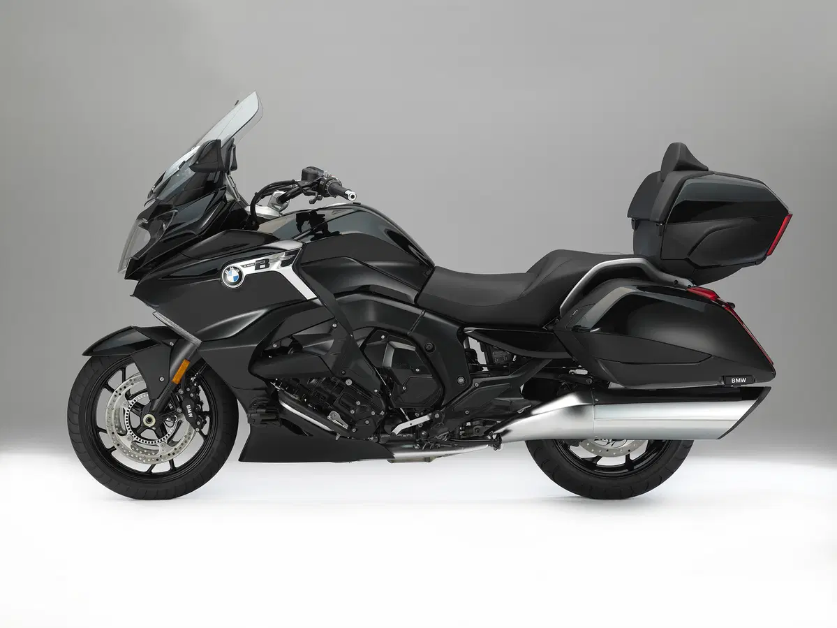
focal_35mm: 78
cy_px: 314
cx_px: 418
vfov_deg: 18.9
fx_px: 1886
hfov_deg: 25.0
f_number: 13
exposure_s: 1/160
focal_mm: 100
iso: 100
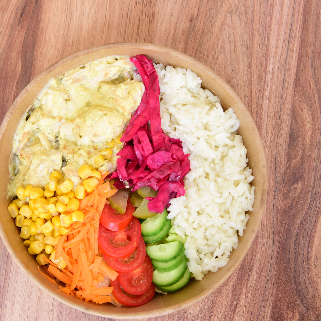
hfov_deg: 29.9
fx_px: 598
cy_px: 162
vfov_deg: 30.0
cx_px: 119
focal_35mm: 57
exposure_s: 1/125
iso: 2000
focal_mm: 44
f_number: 8
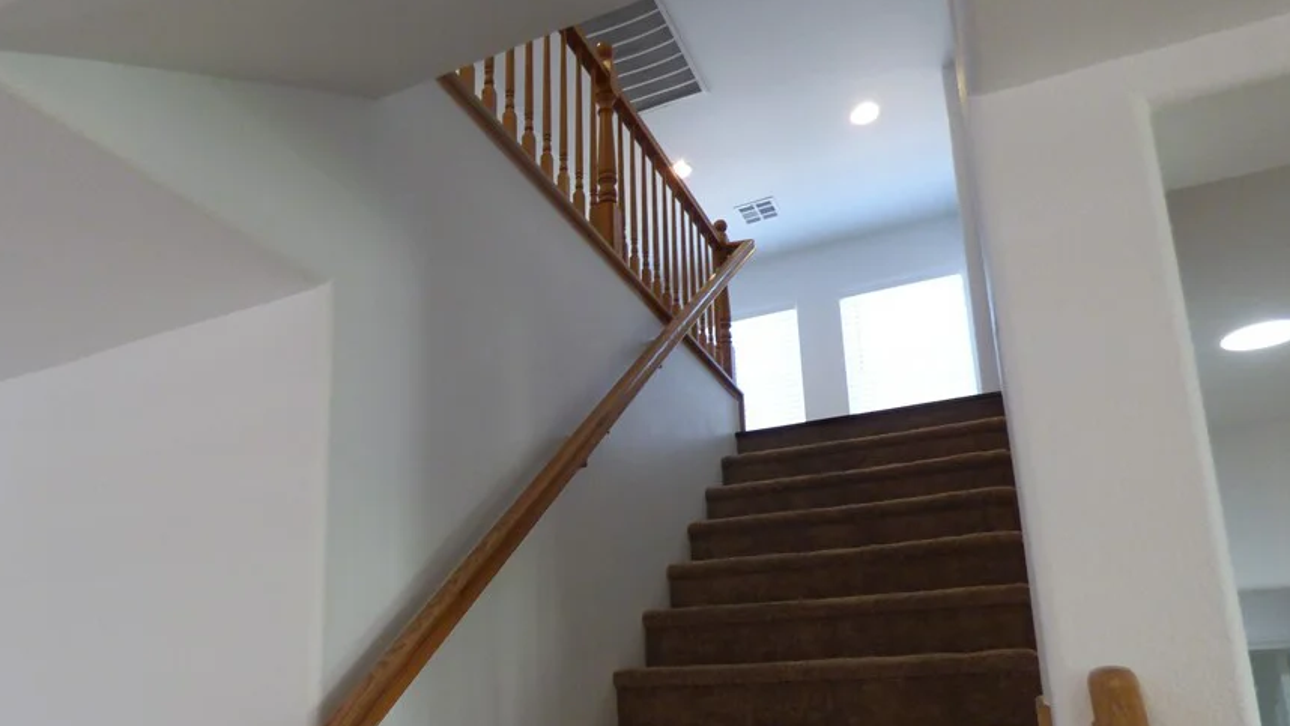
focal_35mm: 26
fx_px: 890
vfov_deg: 43.3
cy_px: 528
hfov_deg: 71.3
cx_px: 528
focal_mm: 3.58
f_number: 2.8
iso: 320
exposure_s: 1/60
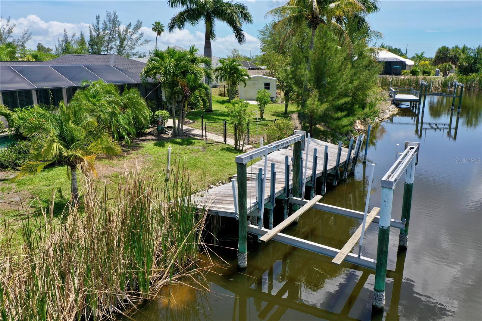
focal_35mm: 28
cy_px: 160
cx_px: 241
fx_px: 375
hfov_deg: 65.5
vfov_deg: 46.4
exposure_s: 1/500
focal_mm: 10.26
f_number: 5.6
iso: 100
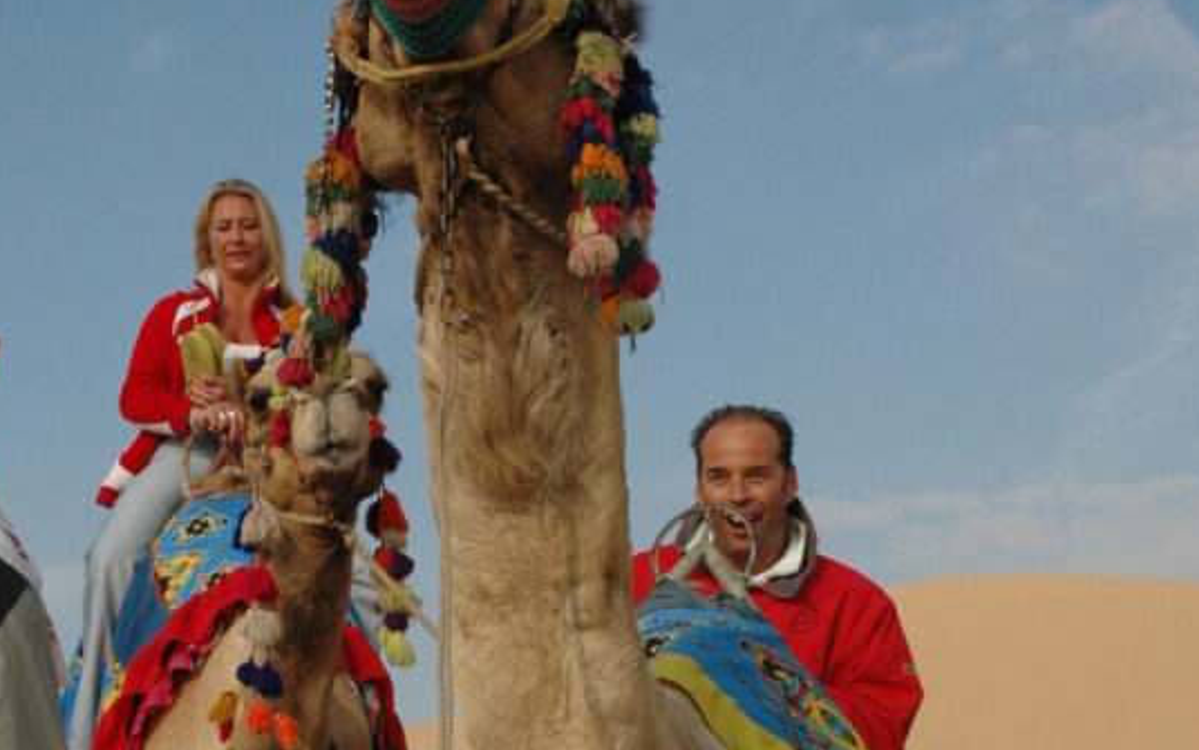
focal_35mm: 73
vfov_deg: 17.4
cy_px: 752
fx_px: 2385
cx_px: 487
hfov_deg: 28.2
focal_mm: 25
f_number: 14
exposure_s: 1/800
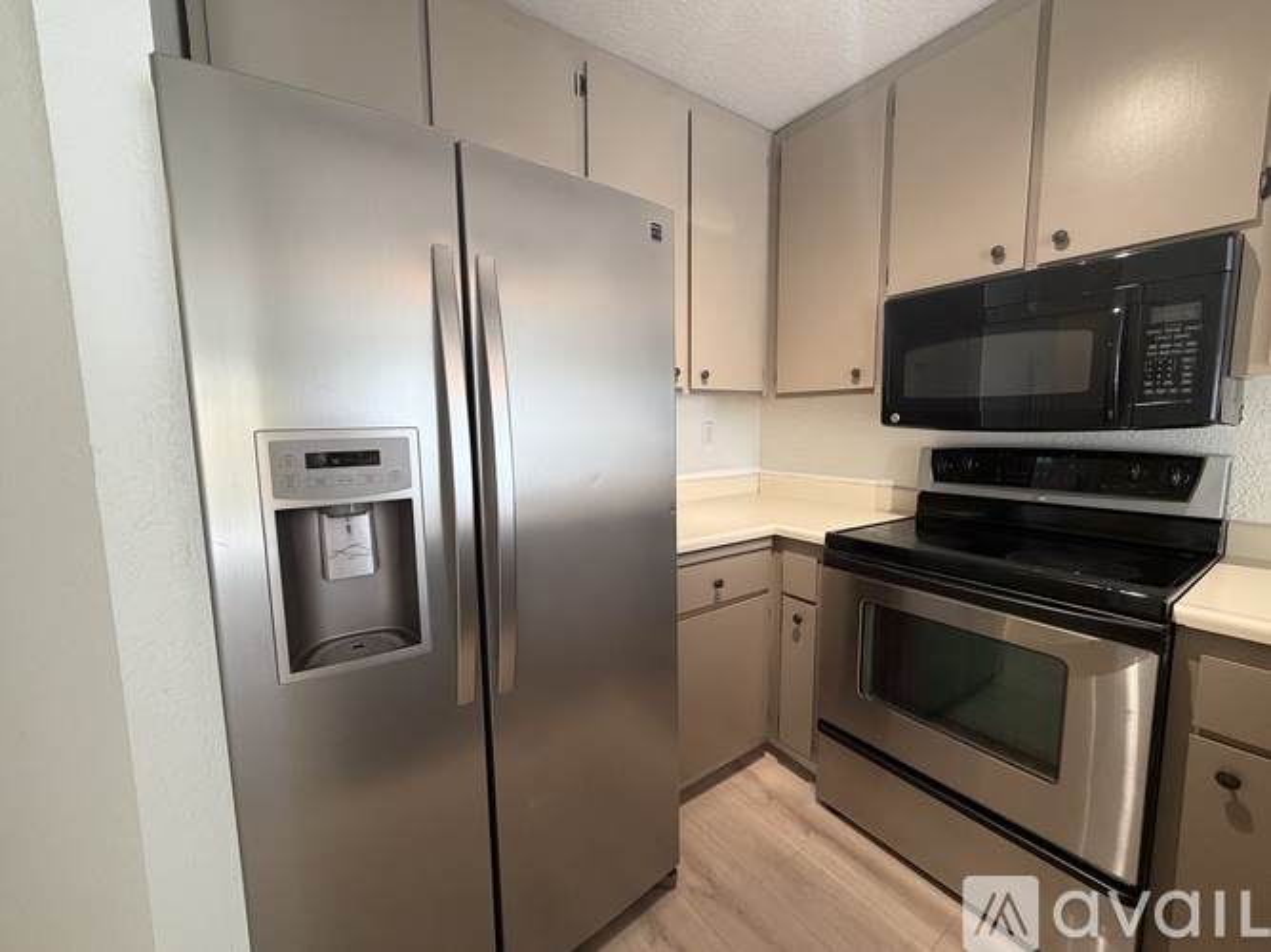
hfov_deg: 102.1
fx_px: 514
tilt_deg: -6.8
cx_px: 636
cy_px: 476
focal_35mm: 14
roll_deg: +0.9
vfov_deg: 85.7
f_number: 2.2
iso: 200
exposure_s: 1/60
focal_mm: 2.22
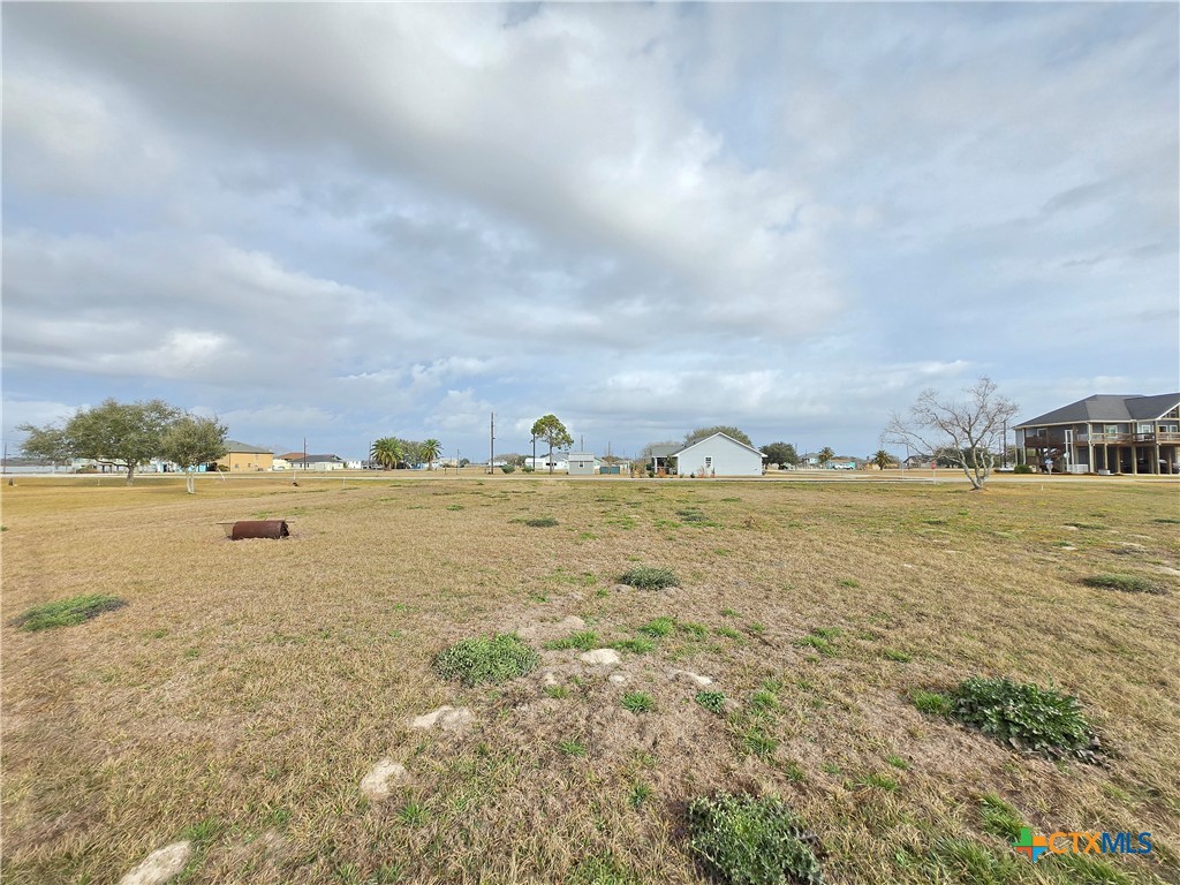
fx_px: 443
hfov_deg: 106.2
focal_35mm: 13
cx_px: 590
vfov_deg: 89.9
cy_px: 442
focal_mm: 1.7
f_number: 2.2
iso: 25
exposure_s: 1/539
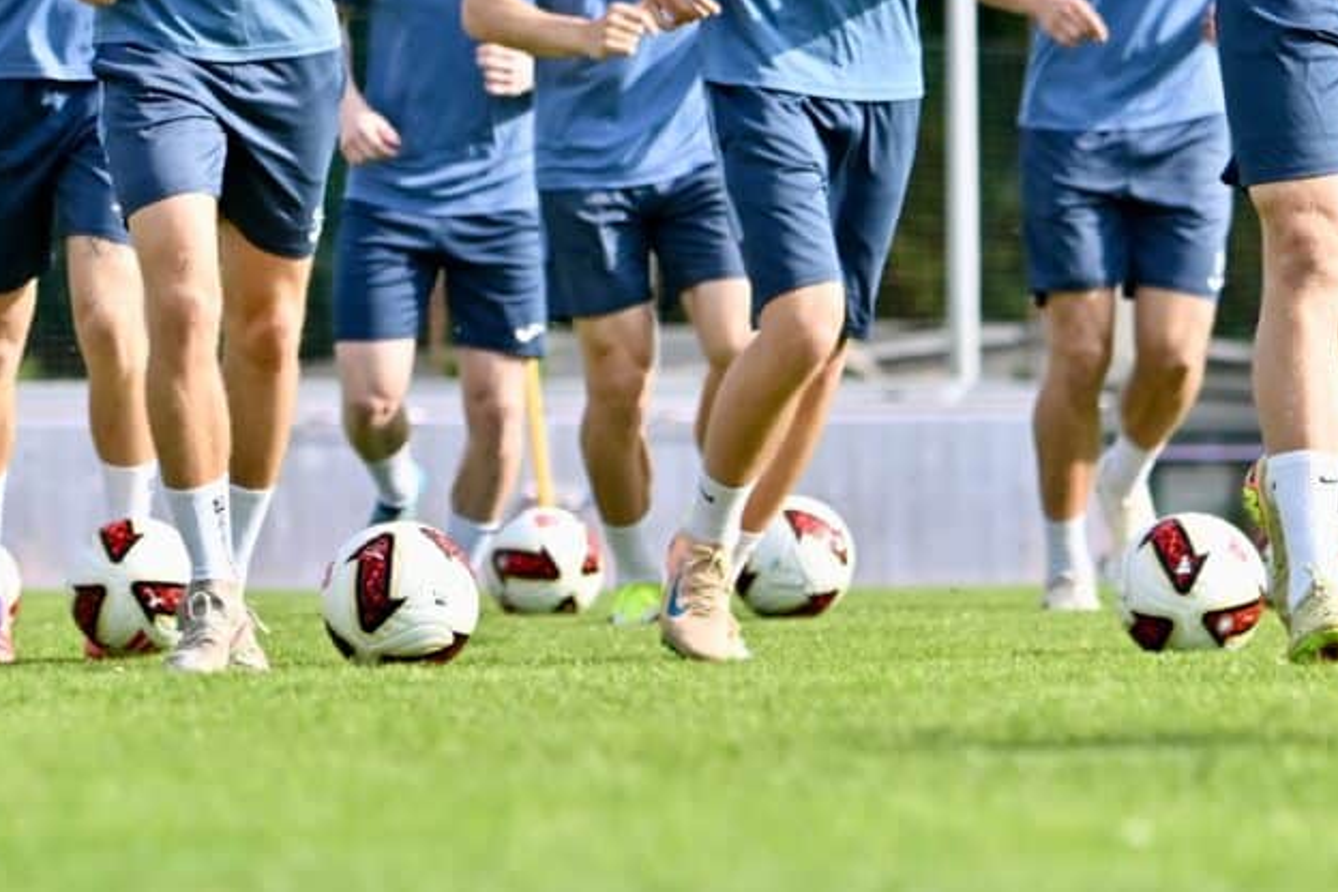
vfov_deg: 2.7
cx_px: -182
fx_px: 18916
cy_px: 35
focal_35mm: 509
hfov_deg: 4.0
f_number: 5
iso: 280
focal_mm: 155
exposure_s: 1/1600
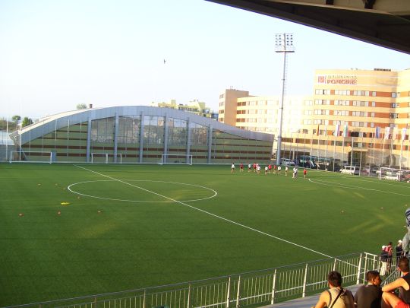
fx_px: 426
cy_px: 154
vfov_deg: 39.7
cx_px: 205
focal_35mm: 36
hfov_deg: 51.4
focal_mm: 6
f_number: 2.7
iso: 80
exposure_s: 1/250
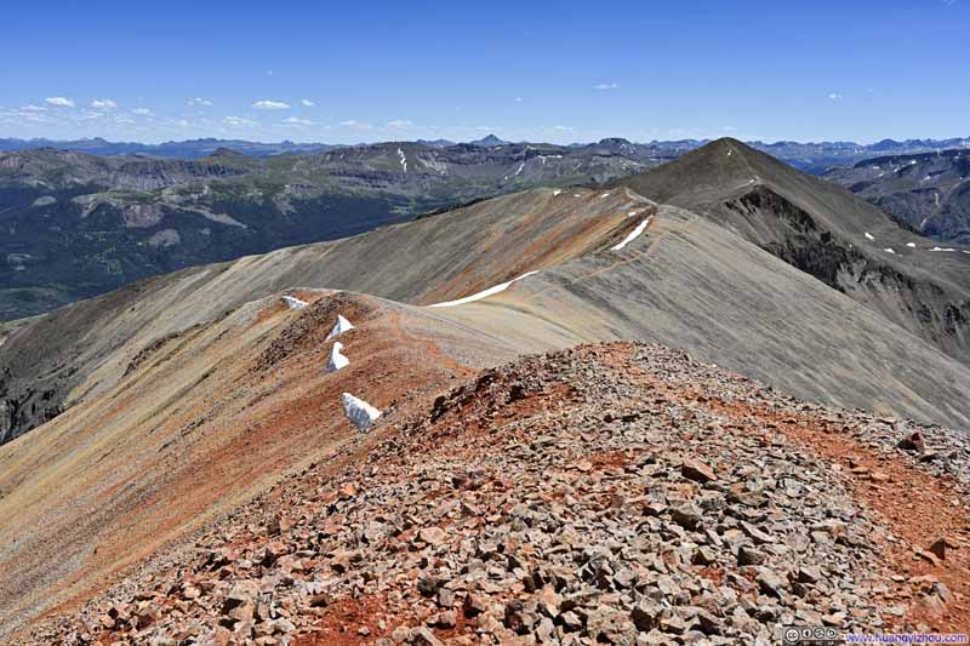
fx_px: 835
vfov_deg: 42.3
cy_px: 323
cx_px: 485
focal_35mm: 31
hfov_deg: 60.3
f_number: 7.1
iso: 64
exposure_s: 1/500
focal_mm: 31
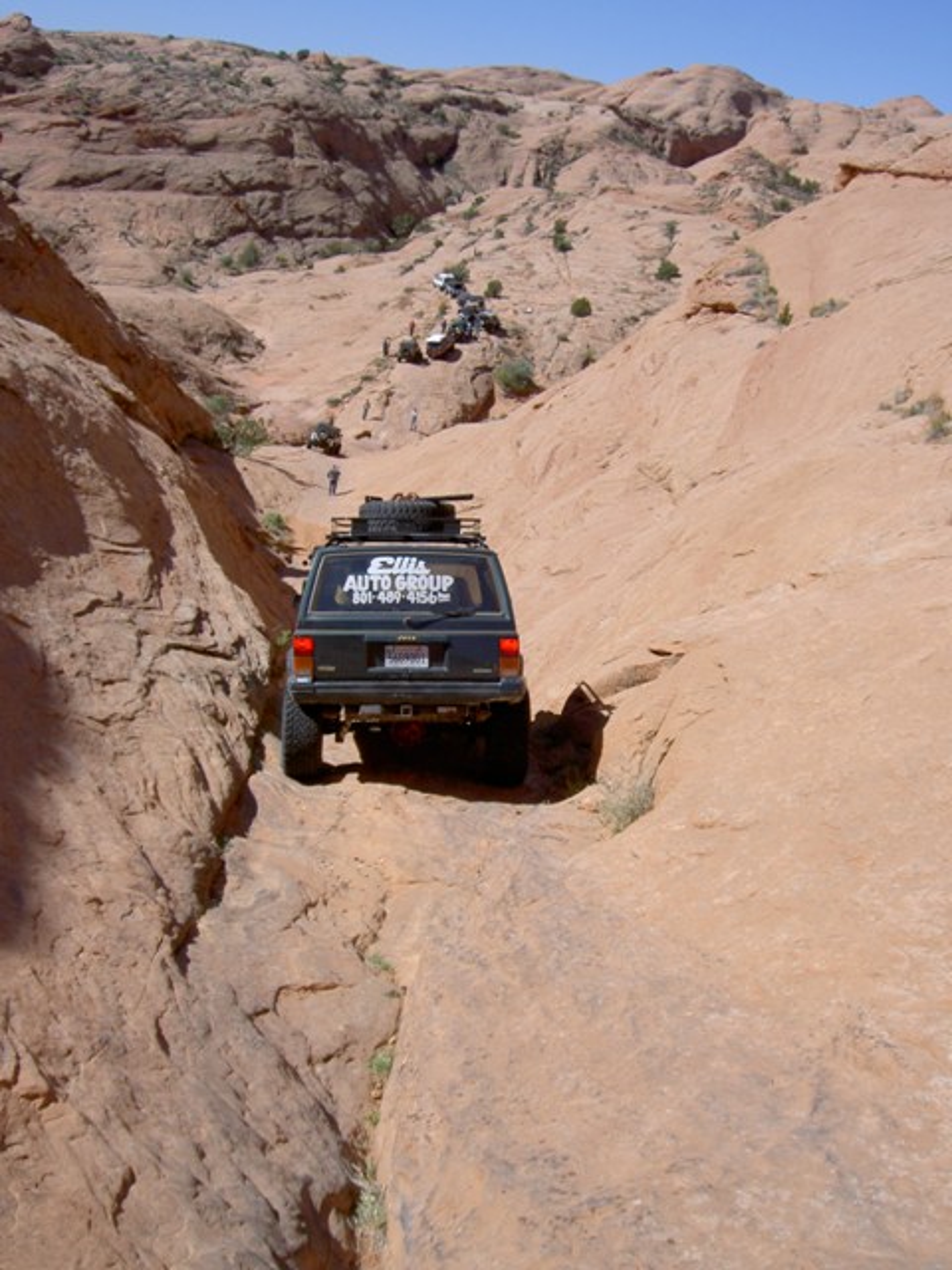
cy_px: 635
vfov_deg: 47.9
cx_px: 476
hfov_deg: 36.8
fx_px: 1430
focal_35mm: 39
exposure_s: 1/640
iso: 100
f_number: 4.7
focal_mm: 8
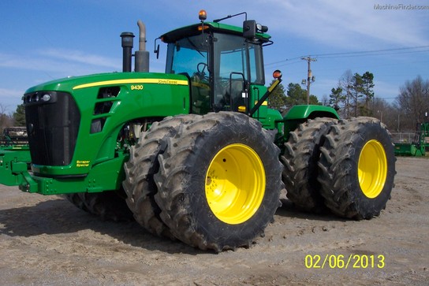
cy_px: 143
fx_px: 453
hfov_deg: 50.7
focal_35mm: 38
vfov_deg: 35.1
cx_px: 214
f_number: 4.8
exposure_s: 1/1000
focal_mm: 8
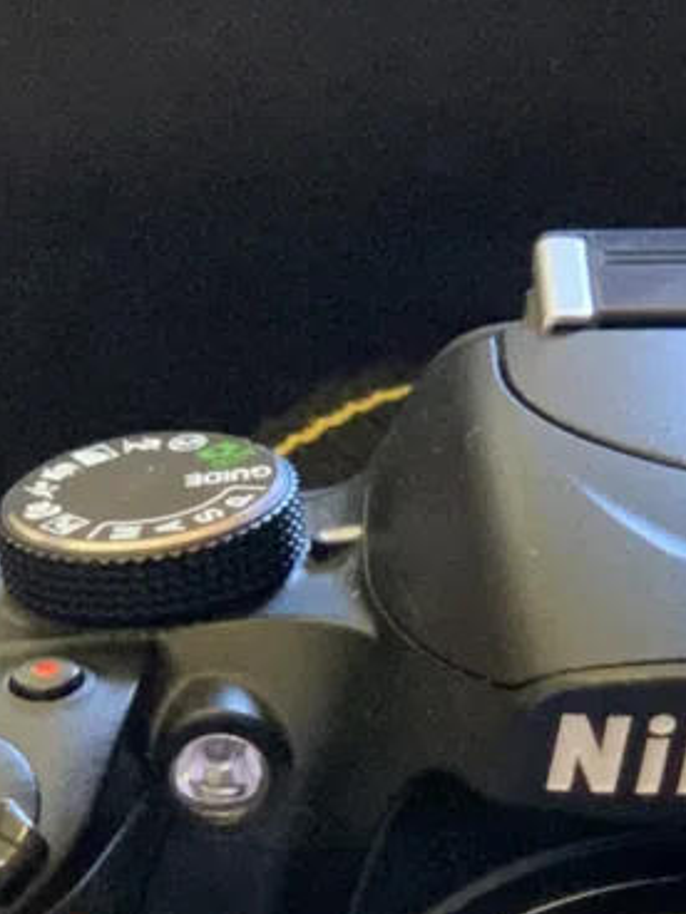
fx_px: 5100
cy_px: 759
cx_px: 408
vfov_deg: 10.2
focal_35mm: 193
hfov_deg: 7.7
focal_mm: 6
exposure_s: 1/30
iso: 800
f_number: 2.4
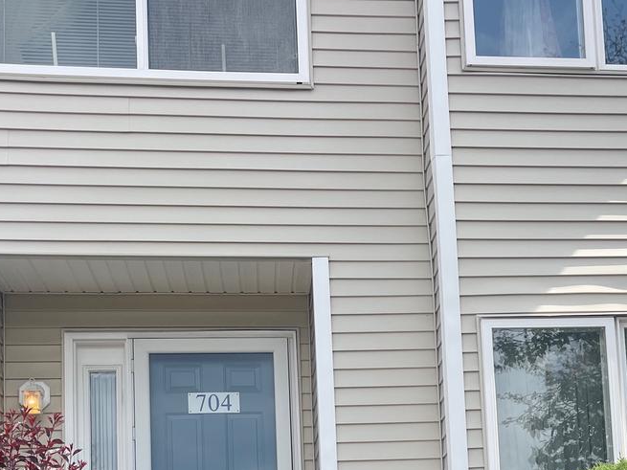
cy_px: 502
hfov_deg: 34.8
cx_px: 388
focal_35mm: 55
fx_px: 996
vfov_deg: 24.9
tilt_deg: +7.2
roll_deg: +2.3
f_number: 1.6
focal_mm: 5.1
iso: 32
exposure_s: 1/2165
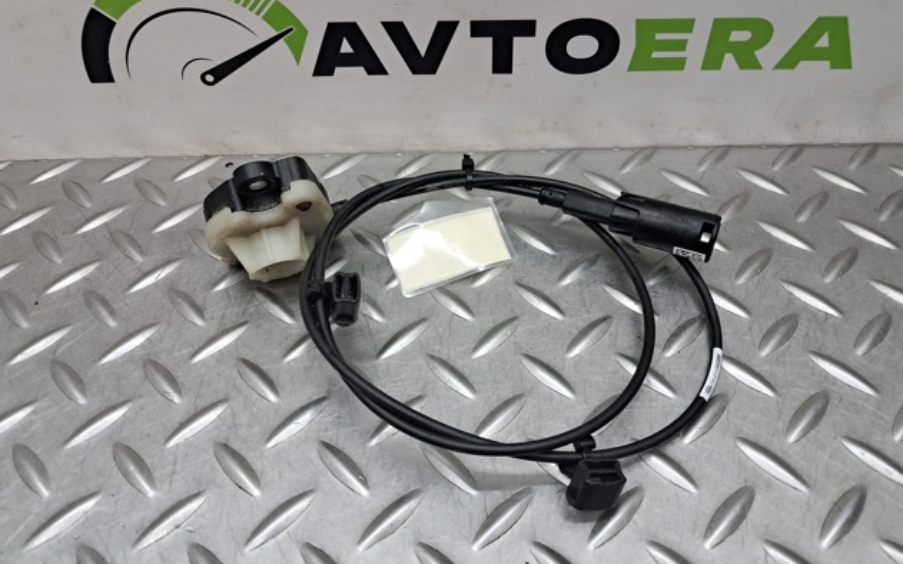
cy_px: 268
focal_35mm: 29
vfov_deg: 43.1
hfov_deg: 64.6
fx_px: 713
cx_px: 457
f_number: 1.8
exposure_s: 1/50
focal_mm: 4
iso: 100
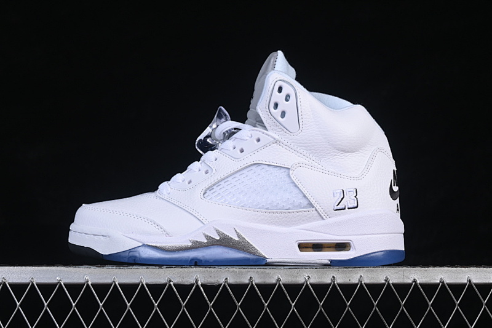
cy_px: 164
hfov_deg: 27.0
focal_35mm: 75
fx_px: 1025
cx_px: 246
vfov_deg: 18.2
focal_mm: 50
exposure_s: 1/100
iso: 160
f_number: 8
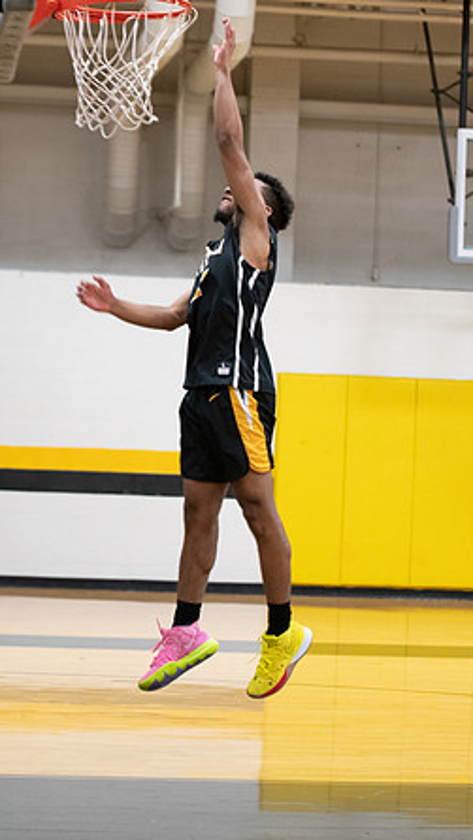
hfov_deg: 10.9
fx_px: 2474
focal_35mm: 111
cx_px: 245
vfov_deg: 19.3
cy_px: 420
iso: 2000
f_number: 2.8
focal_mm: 70
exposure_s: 1/200
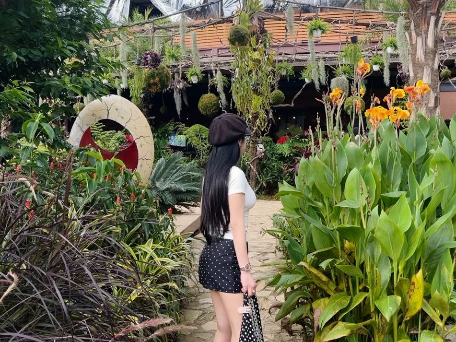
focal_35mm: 35
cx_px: 229
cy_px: 170
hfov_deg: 52.6
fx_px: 461
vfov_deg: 40.7
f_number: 1.6
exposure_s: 1/129
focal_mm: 5.1
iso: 32
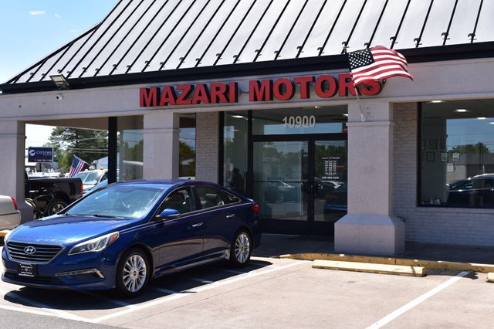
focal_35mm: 51
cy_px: 164
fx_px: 699
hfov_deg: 38.9
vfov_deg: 26.5
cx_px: 247
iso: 400
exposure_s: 1/400
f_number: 11
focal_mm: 34
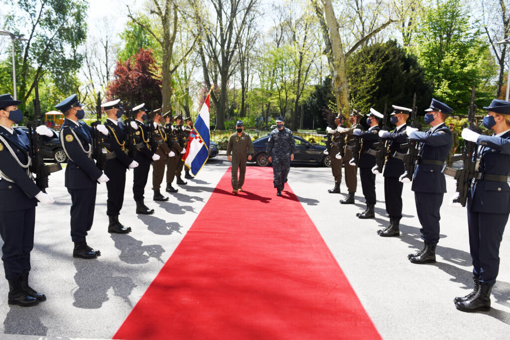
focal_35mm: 24
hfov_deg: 73.7
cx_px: 255
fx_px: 340
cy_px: 170
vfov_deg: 53.1
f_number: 2.8
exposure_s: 1/1600
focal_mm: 24
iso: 100
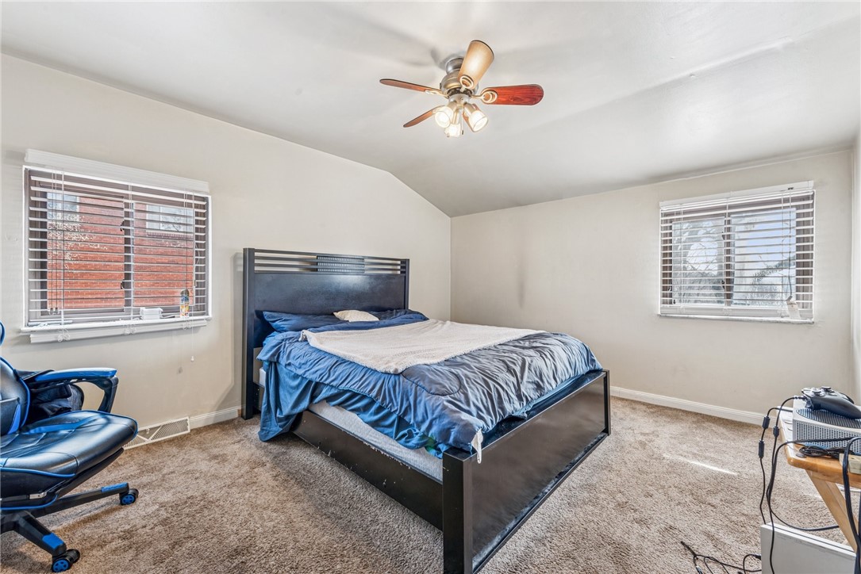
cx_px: 430
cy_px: 287
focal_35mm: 14
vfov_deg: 81.2
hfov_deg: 104.2
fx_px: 335
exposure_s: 1/2.5
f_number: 11
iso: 50
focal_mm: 14
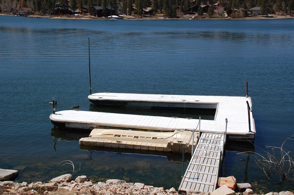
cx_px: 147
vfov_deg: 28.0
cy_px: 98
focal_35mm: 48
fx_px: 391
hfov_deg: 41.2
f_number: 10
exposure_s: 1/400
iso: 200
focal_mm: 32
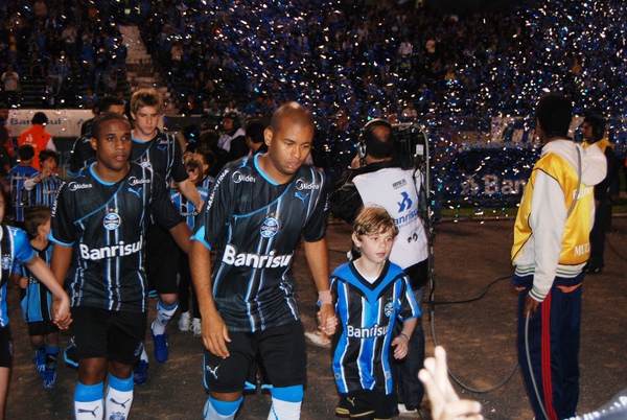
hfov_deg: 37.8
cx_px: 314
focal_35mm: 52
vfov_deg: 25.8
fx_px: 916
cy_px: 210
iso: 400
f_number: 4.8
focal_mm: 35
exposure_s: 1/60
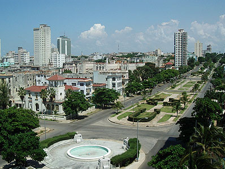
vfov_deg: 33.6
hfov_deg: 43.8
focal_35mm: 43
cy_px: 89
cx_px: 105
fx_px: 280
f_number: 4.8
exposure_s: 1/640
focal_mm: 5.8
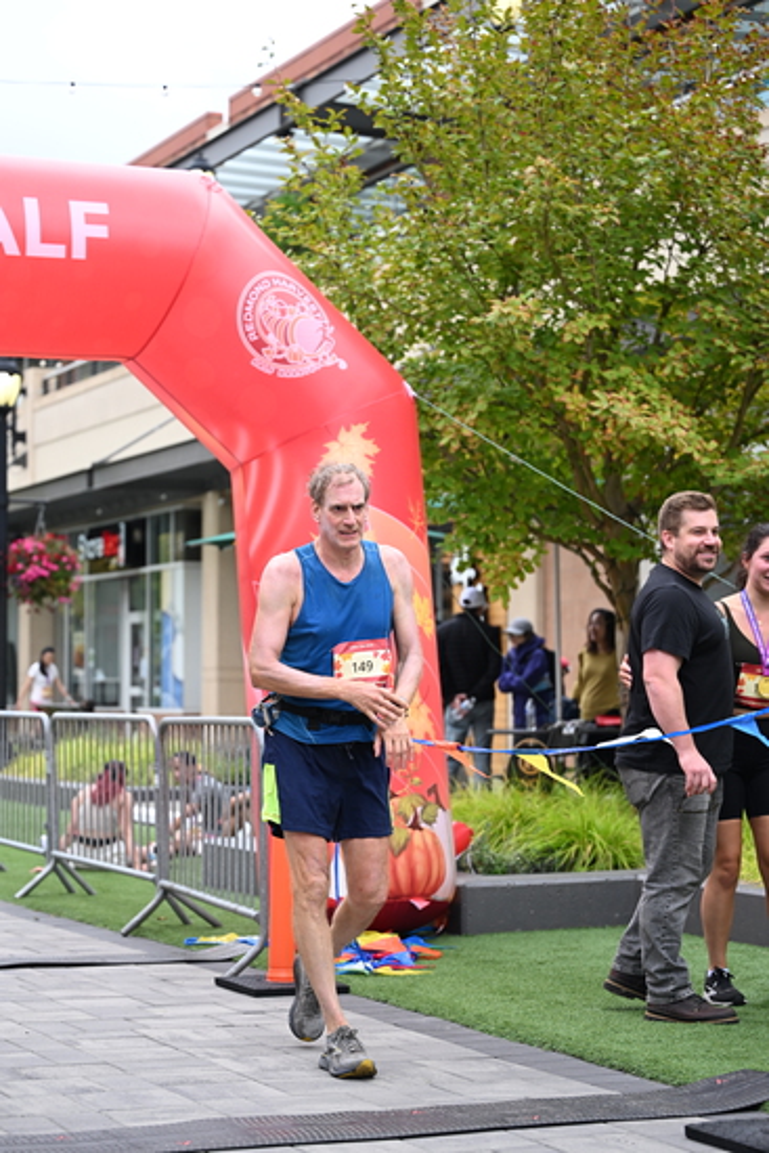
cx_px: 384
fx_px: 2305
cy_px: 576
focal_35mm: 72
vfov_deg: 28.1
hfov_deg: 18.9
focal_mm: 72
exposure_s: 1/1600
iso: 640
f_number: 2.8
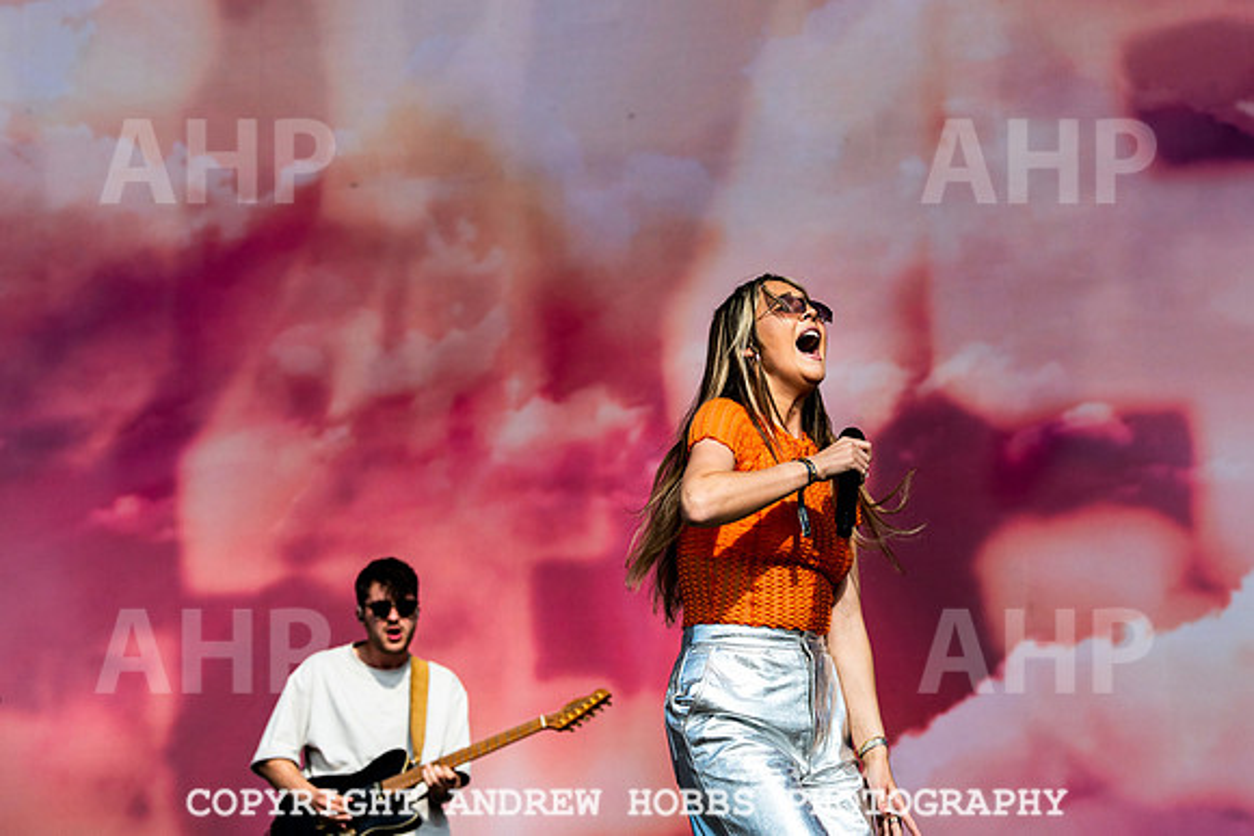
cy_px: 316
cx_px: 780
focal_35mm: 107
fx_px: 3726
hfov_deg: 19.1
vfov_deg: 12.8
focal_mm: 86
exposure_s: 1/2000
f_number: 5
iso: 200
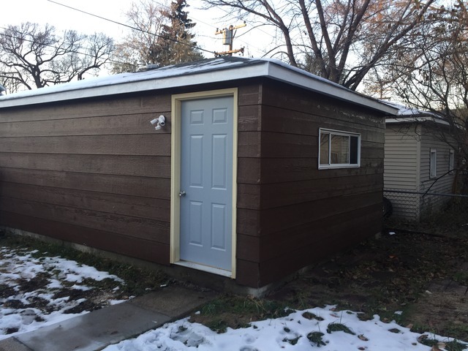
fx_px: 392
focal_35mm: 29
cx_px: 234
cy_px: 176
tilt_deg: -3.6
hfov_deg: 61.7
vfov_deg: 48.2
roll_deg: -1.7
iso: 32
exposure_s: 1/120
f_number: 2.2
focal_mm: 4.15
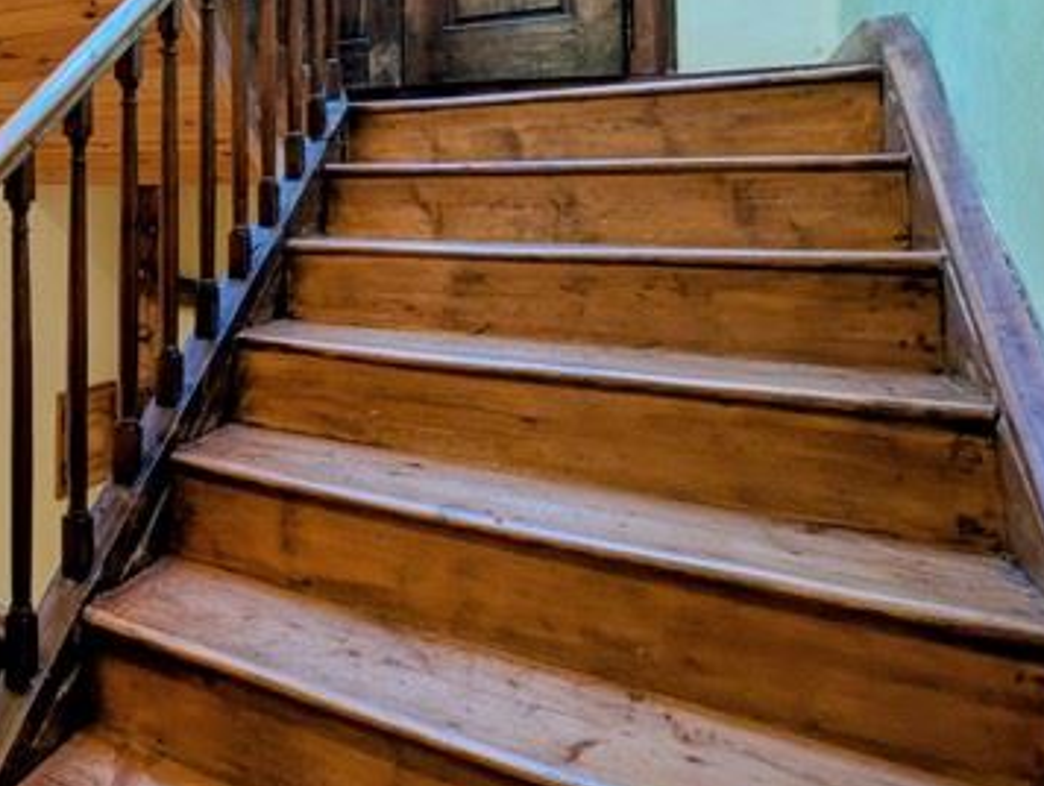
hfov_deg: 47.7
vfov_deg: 48.8
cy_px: 167
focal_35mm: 27
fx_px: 815
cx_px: -97
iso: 241
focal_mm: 2.02
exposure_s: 1/25
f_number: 1.7
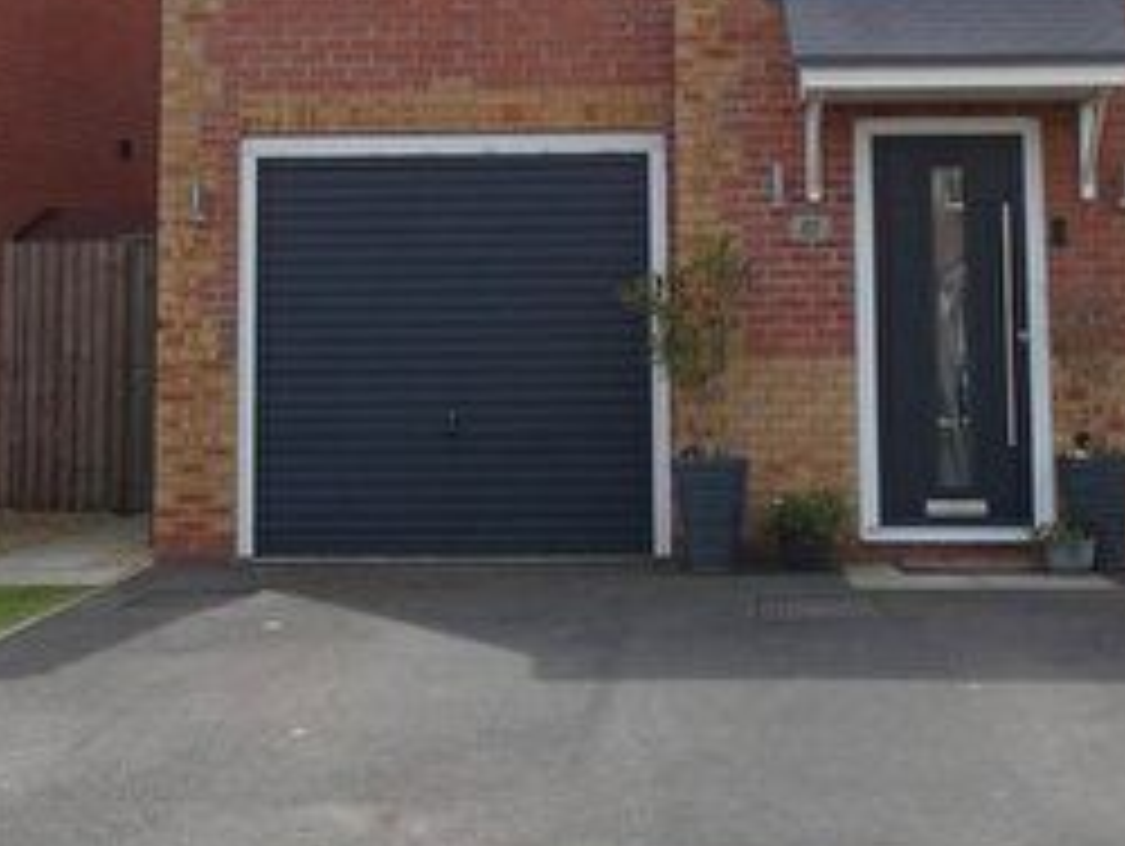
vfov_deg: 25.6
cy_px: 142
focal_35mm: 56
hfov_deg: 34.3
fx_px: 1822
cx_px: 612
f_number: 3.2
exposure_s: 1/800
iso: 80
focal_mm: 3.6
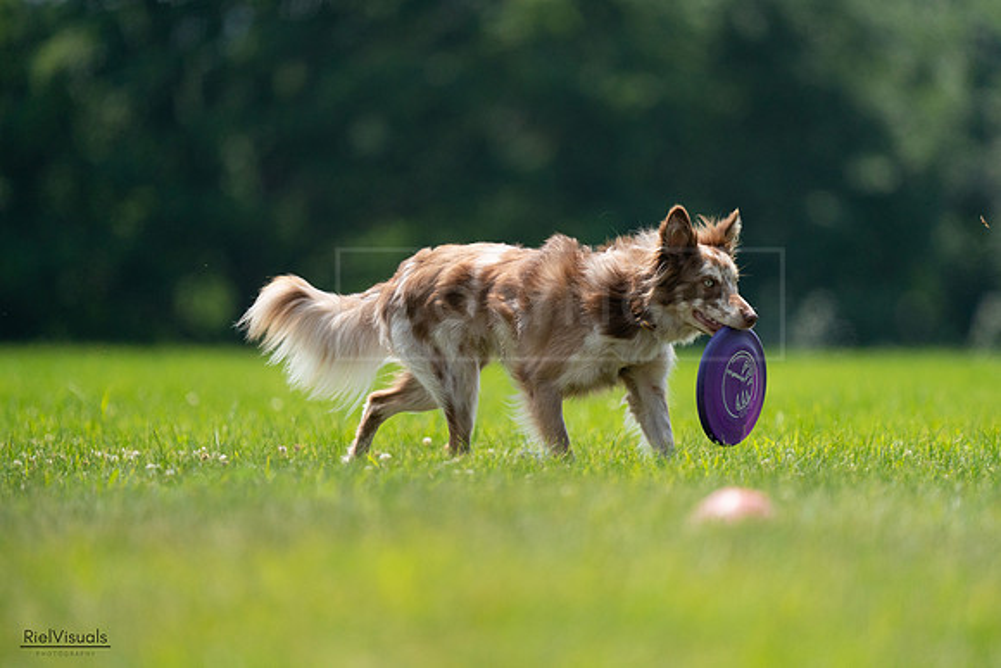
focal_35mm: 600
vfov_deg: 2.3
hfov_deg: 3.4
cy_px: 334
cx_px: 500
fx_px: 16686
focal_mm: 600
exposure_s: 1/4000
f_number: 6.3
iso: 1600
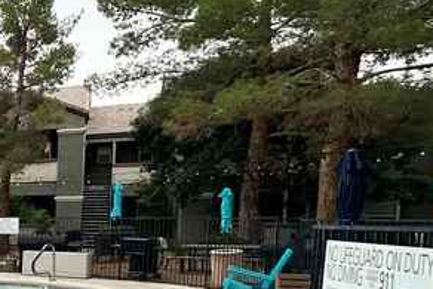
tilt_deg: -3.0
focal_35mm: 51
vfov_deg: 25.7
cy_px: 256
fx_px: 614
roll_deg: +0.2
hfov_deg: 23.6
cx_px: -311
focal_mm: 2.22
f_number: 2.2
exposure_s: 1/106
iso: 40
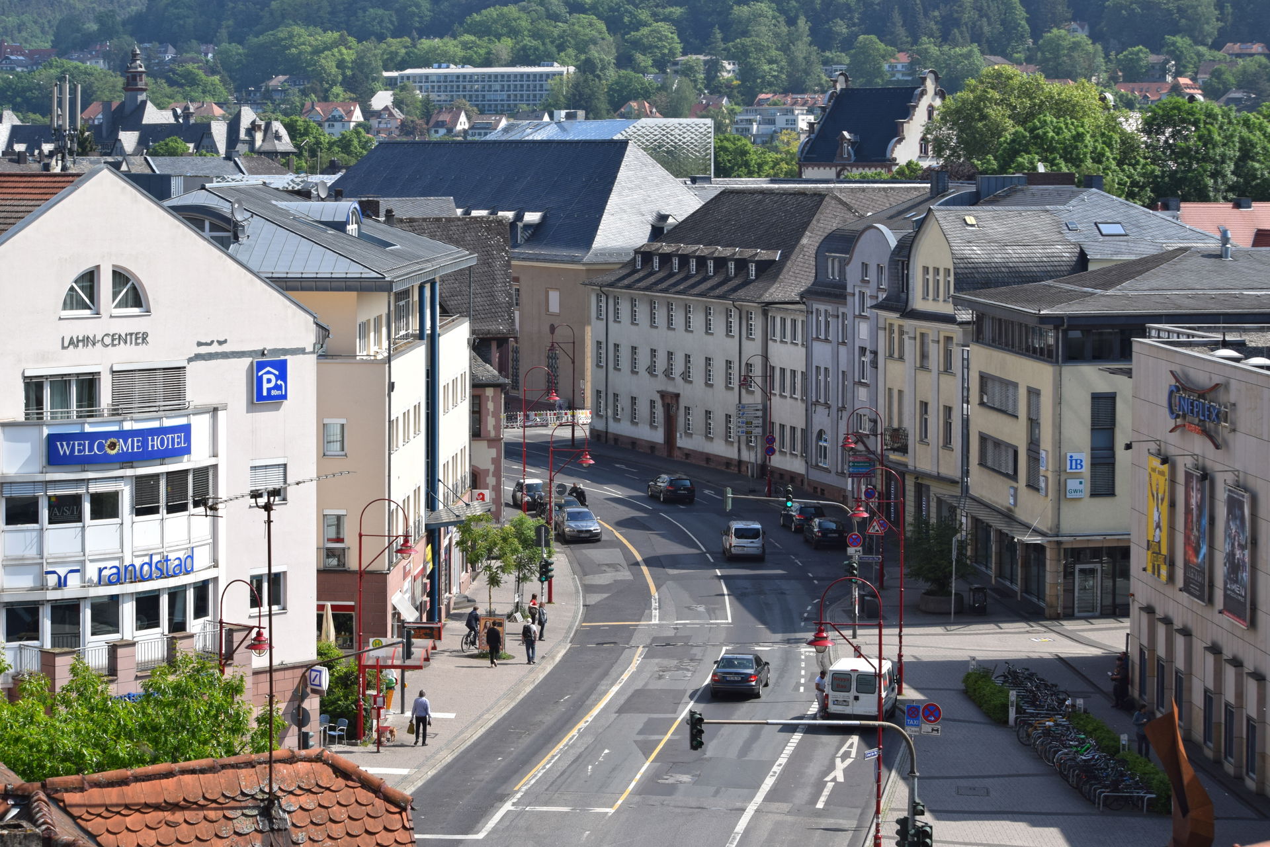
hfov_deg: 24.6
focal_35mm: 82
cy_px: 424
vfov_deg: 16.6
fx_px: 2910
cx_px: 635
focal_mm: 55
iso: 200
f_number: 10
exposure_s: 1/400
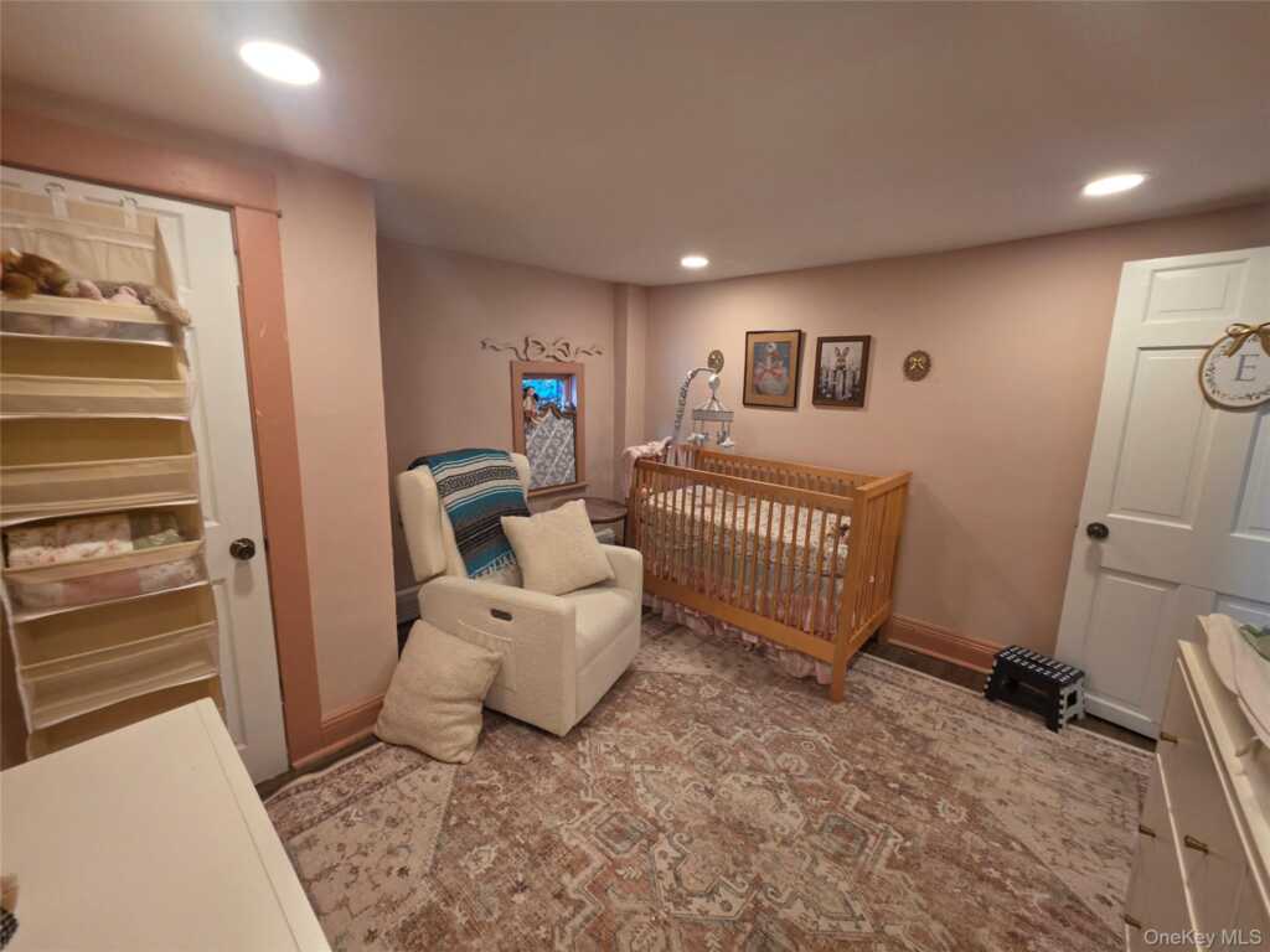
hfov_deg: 106.2
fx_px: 477
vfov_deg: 89.9
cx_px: 635
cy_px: 476
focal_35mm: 13
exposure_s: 1/120
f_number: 1.9
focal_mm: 2.2
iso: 200
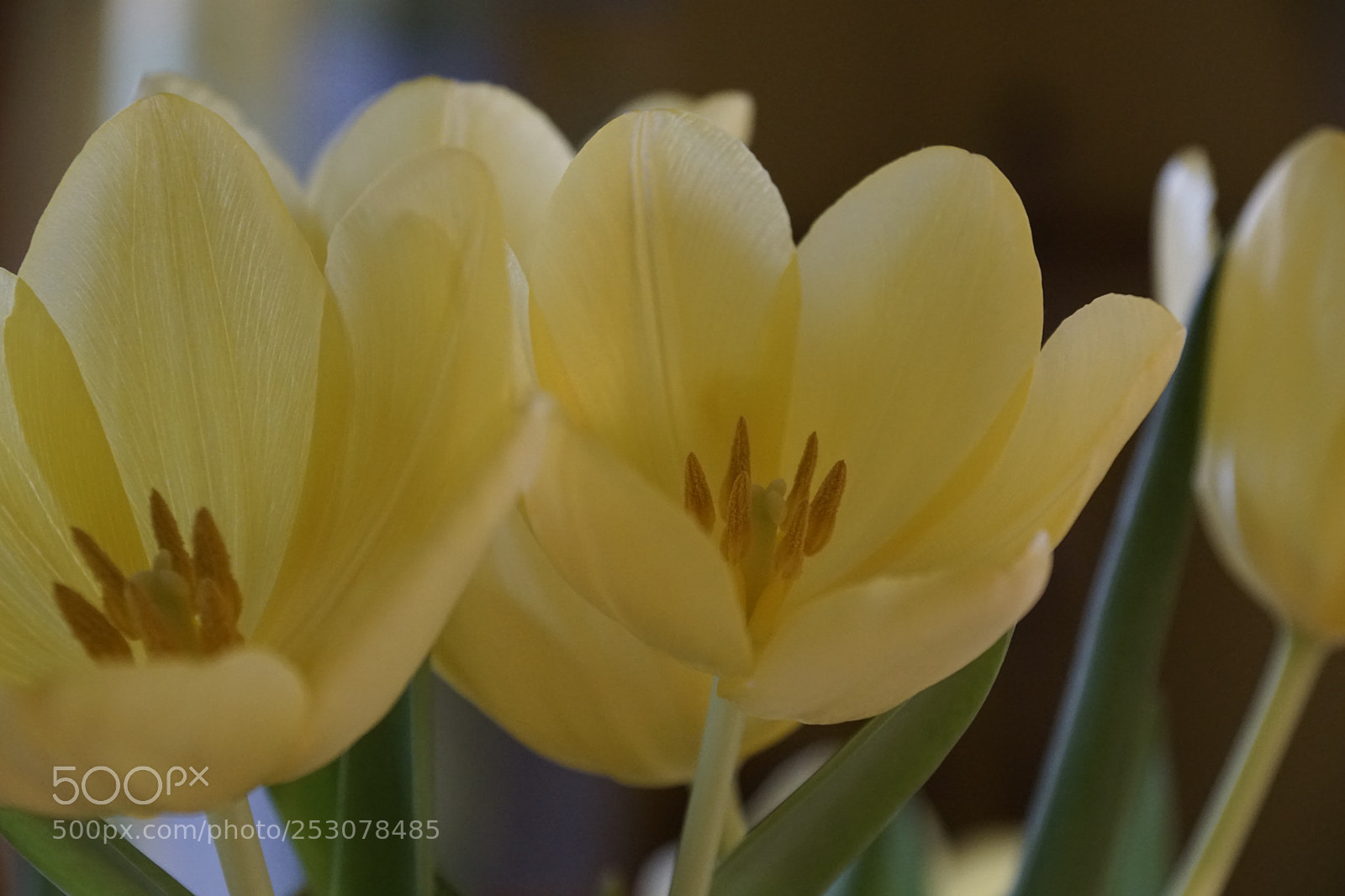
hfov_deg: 17.1
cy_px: 448
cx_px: 672
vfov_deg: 11.4
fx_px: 4482
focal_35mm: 120
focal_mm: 80
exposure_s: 1/160
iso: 1600
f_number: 6.3
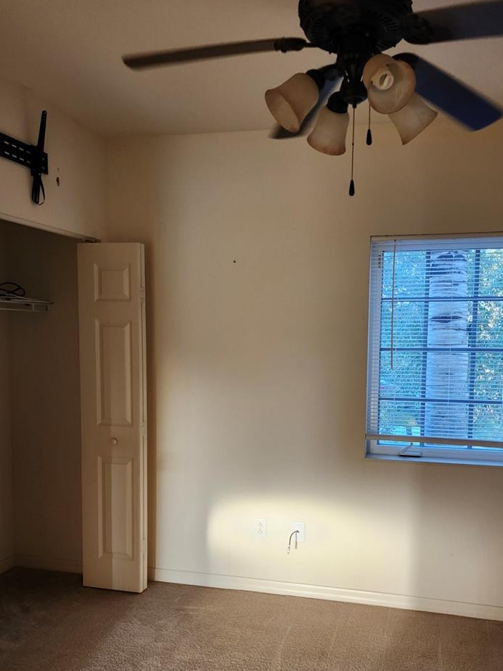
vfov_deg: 59.6
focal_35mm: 30
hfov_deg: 46.5
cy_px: 395
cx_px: 303
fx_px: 581
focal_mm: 5.54
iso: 200
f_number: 1.8
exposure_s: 1/120
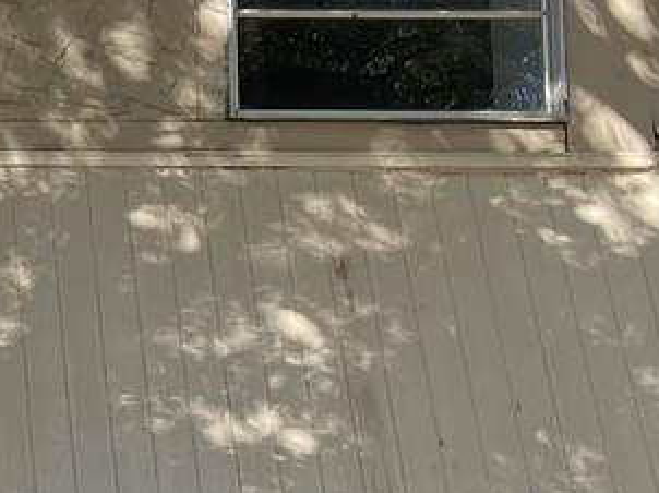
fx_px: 2359
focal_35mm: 124
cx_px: -332
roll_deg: -0.9
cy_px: 582
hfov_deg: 14.8
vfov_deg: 11.7
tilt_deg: +10.4
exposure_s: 1/361
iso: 32
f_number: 1.8
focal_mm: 4.25
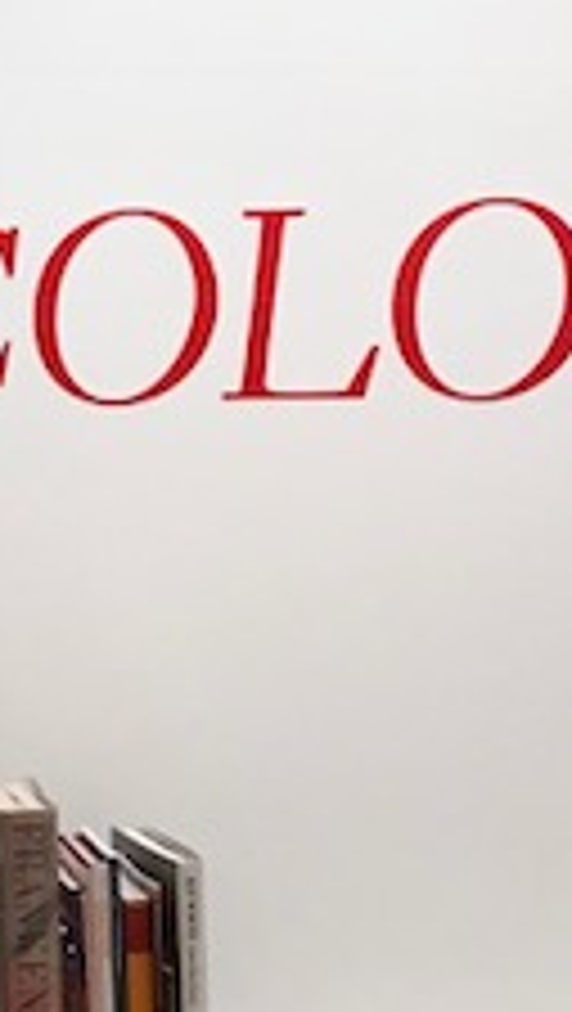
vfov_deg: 24.4
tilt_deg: +0.7
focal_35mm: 87
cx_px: 194
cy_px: 598
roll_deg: -1.1
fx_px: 2340
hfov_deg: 13.9
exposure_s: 1/40
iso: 25
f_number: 1.8
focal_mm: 3.99
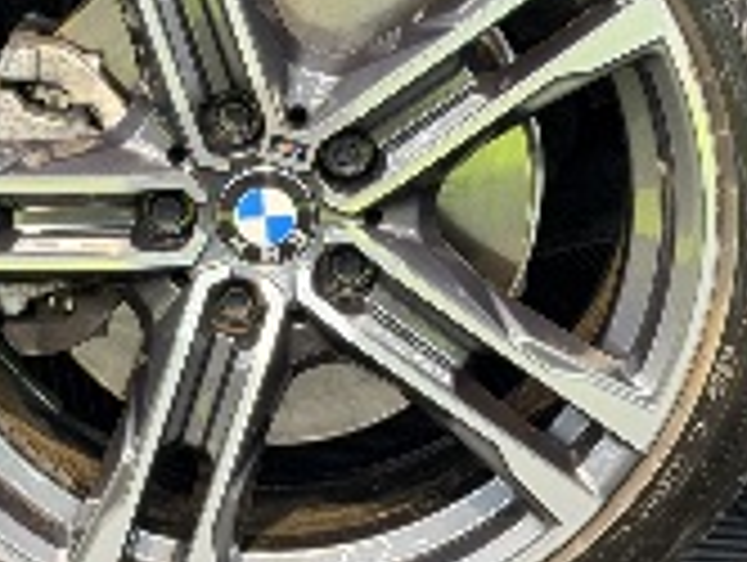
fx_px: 2593
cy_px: 117
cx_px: 248
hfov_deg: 16.4
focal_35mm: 120
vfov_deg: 12.3
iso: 250
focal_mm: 6.76
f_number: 1.78
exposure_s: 1/33
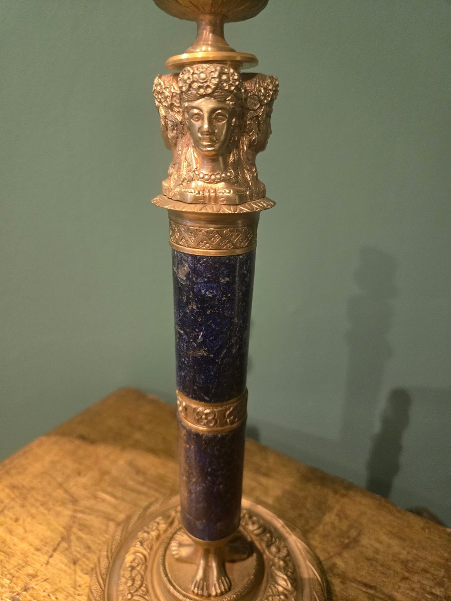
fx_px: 400
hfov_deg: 58.9
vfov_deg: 73.9
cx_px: 226
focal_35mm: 23
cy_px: 300
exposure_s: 1/100
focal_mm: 5.4
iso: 1000
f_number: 1.8
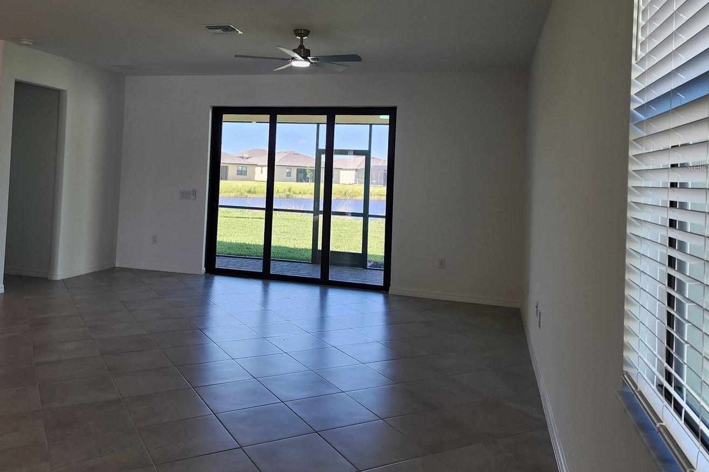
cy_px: 166
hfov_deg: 63.4
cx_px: 306
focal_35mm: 29
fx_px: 571
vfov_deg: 44.4
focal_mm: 6.4
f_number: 1.8
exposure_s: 1/180
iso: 50
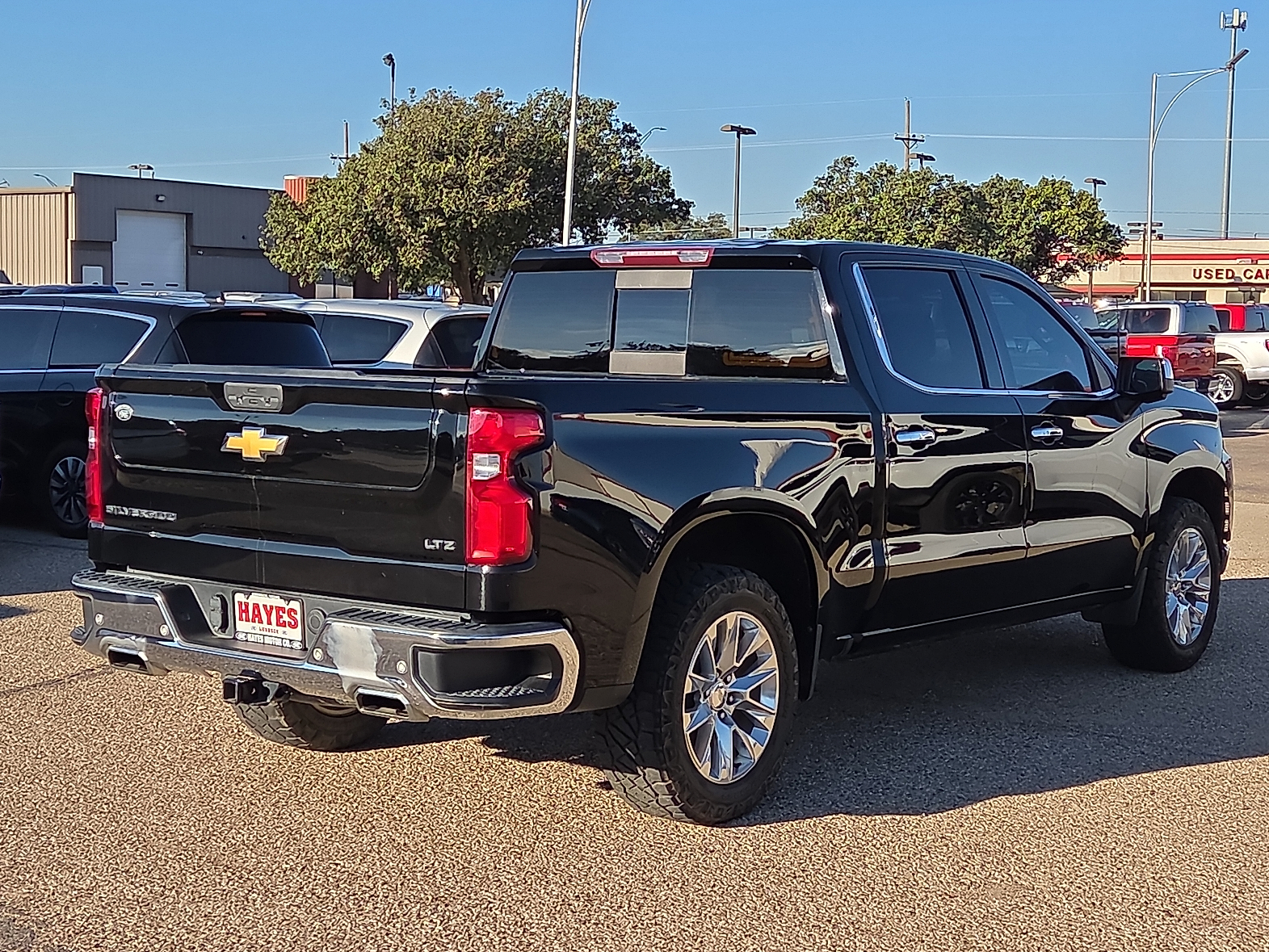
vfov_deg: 26.1
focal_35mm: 56
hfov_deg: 34.3
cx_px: 643
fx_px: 2053
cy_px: 474
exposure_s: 1/1429
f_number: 1.8
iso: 25
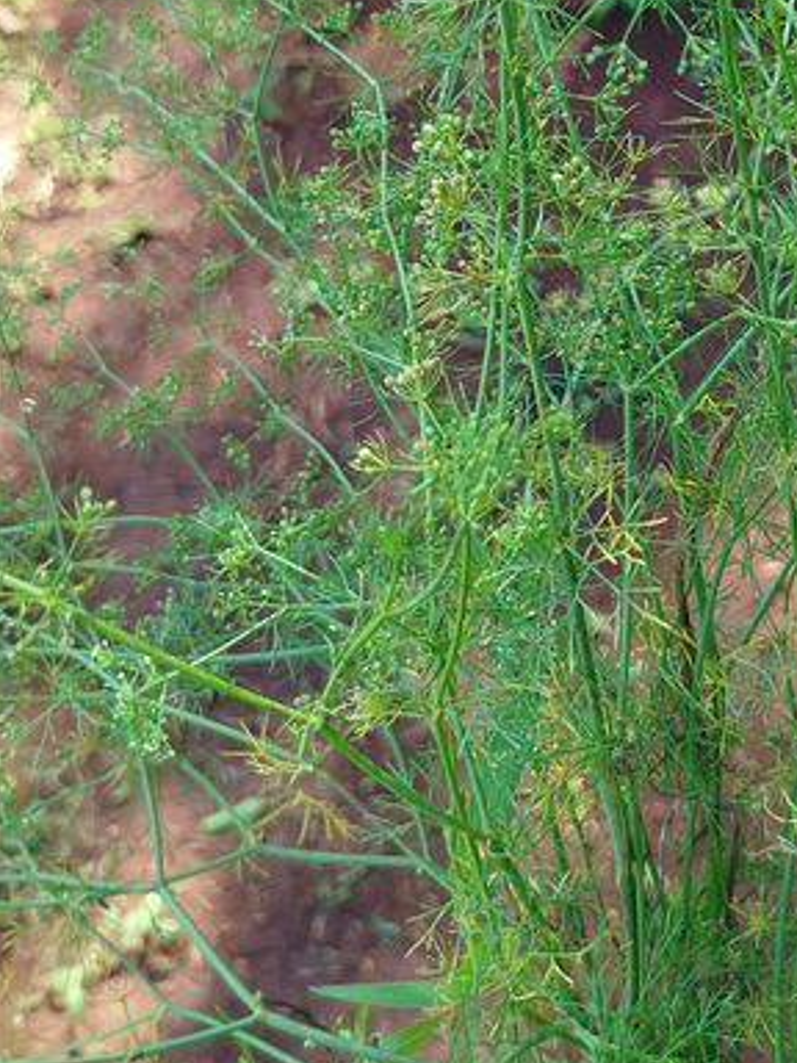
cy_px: 185
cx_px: 648
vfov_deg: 36.6
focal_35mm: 50
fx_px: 1535
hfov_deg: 28.4
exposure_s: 1/120
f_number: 1.7
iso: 80
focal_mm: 5.31
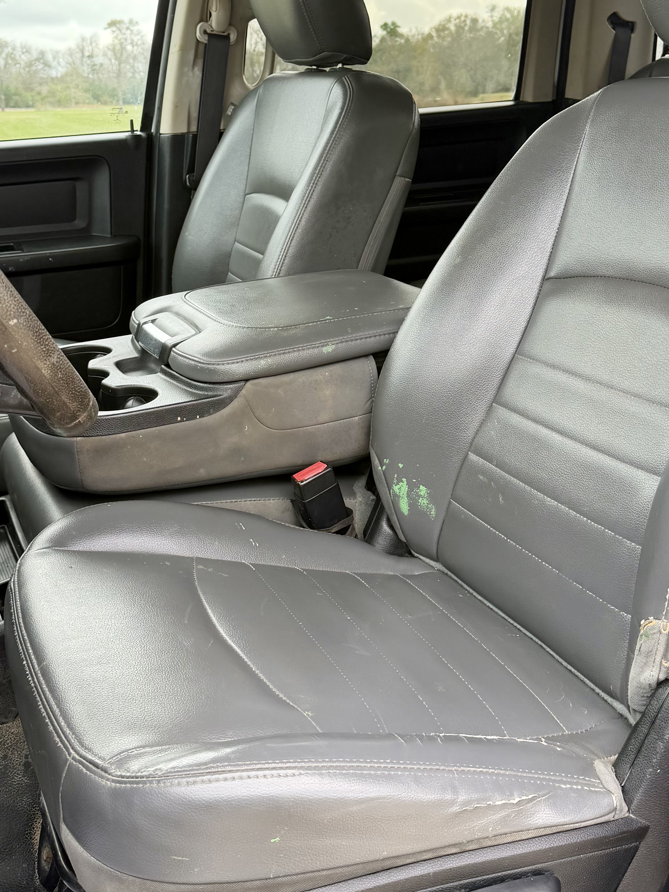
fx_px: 1057
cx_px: 272
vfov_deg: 45.3
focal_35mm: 41
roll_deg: +2.5
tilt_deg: -12.0
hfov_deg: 35.0
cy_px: 317
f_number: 1.78
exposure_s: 1/176
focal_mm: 6.76
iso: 80
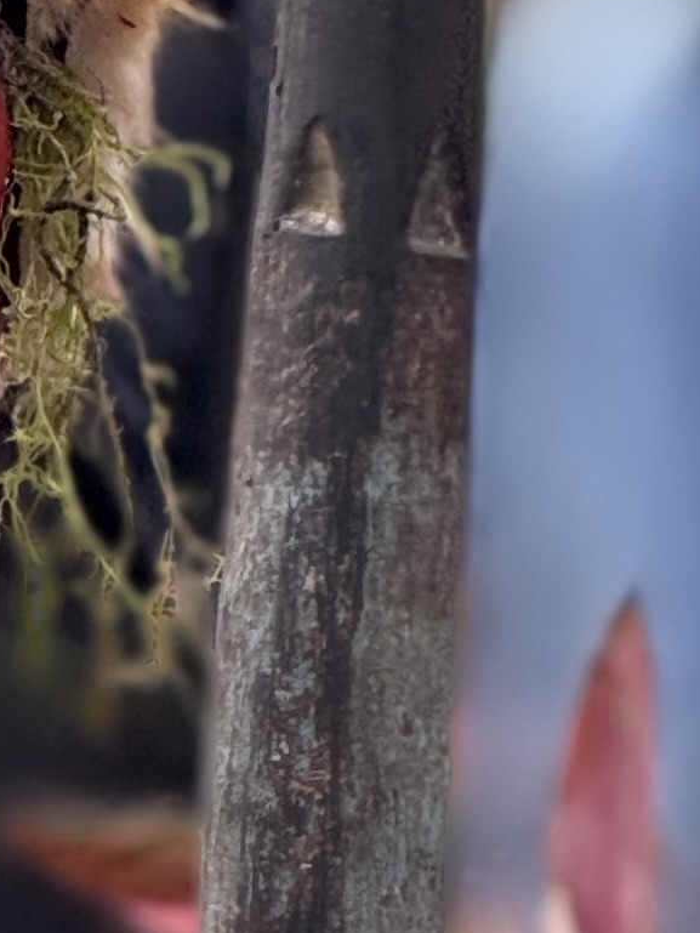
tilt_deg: +2.6
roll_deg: +1.0
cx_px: -527
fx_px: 16955
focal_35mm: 629
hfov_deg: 2.4
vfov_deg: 3.1
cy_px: -341
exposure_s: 1/216
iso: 50
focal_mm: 15.66
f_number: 2.8
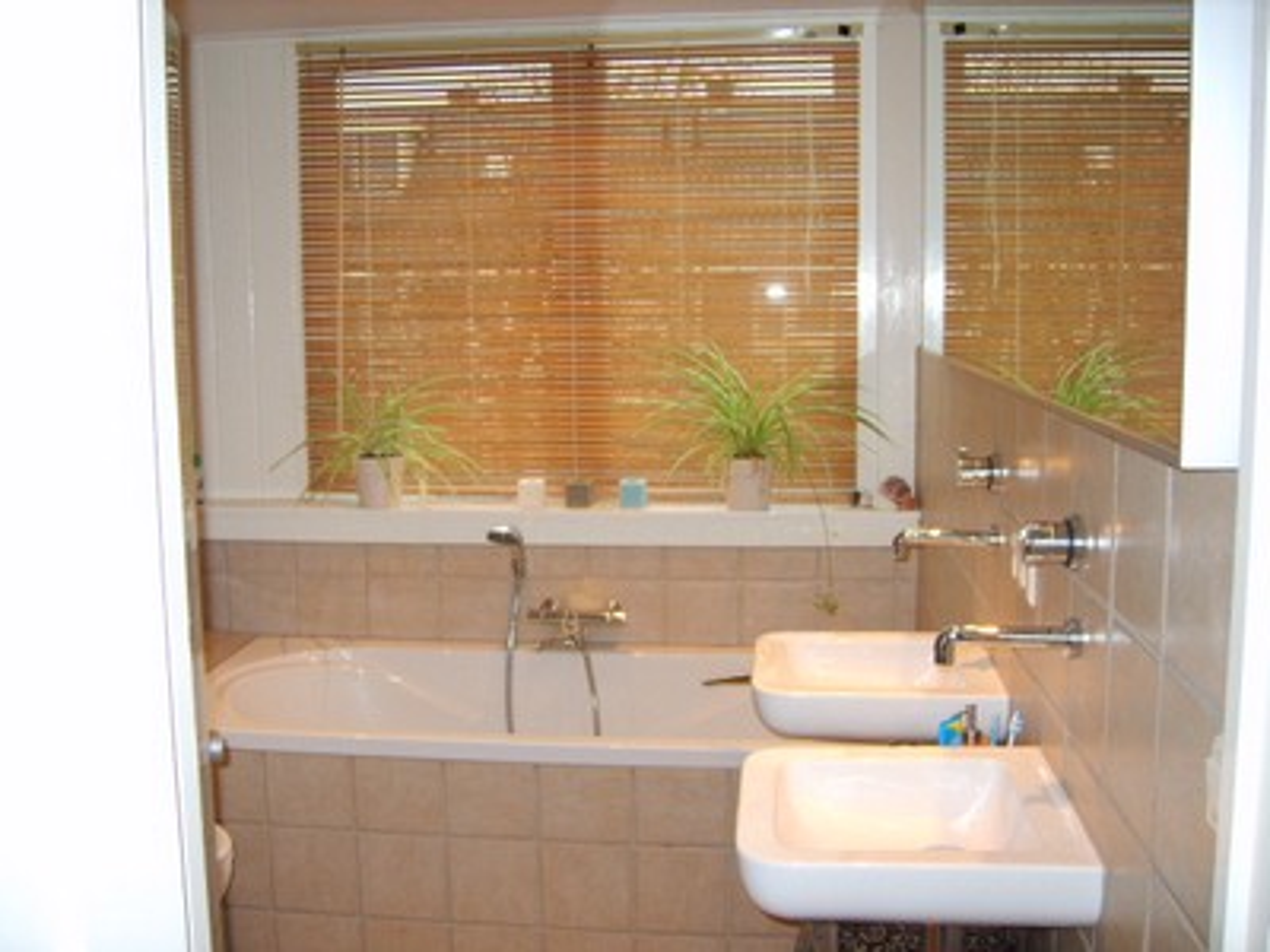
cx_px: 635
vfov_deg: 40.7
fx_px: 1284
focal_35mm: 35
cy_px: 476
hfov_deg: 52.6
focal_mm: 7.4
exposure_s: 1/30
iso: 100
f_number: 2.8
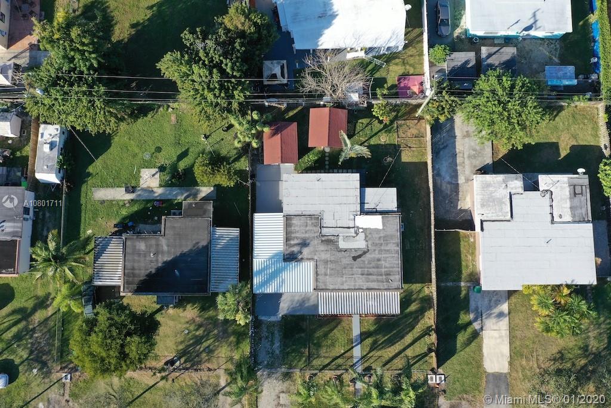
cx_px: 306
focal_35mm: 28
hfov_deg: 65.5
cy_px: 204
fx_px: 475
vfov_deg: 46.4
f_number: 5
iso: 100
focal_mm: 10.26
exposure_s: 1/240
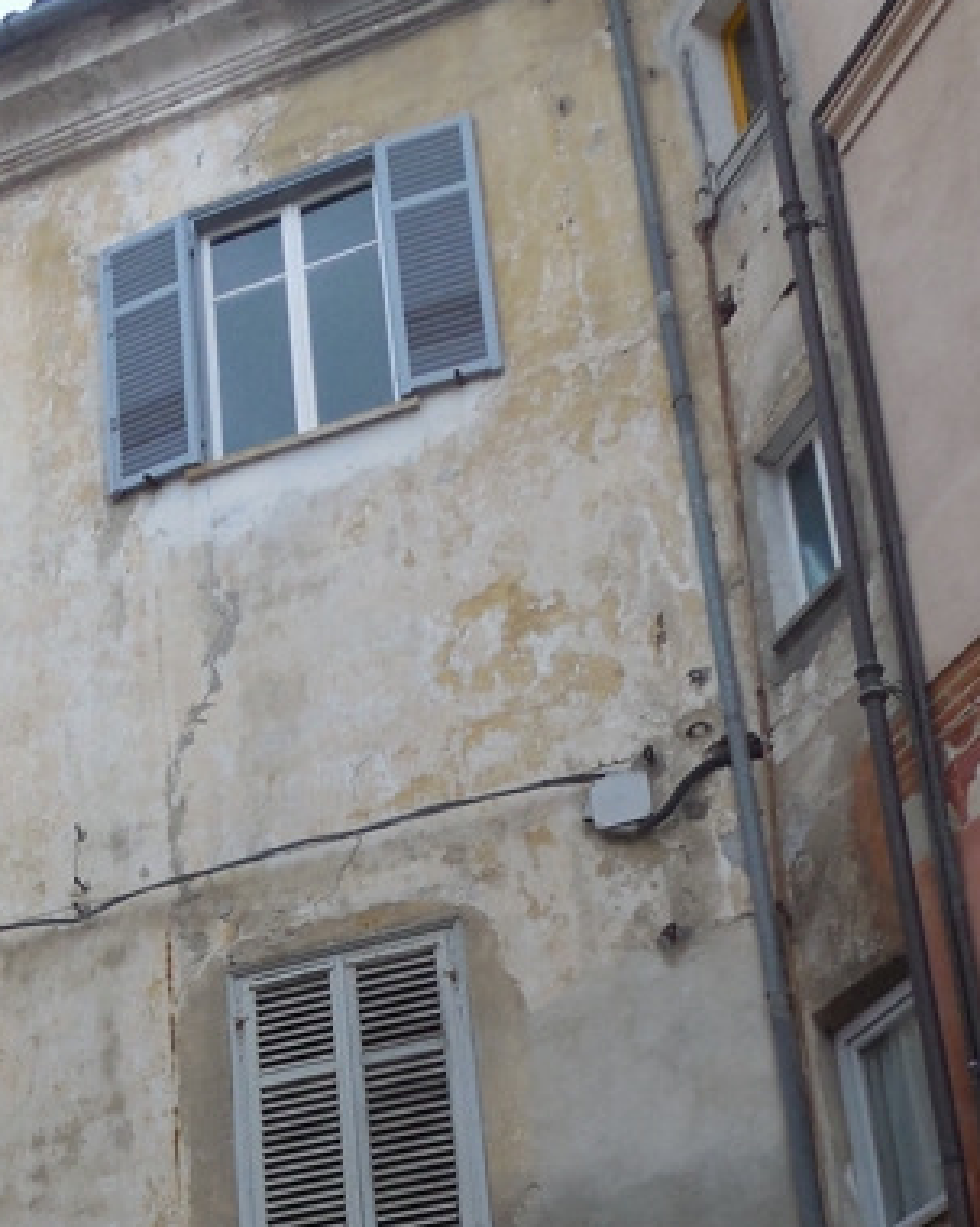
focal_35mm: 66
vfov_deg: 27.0
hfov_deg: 21.9
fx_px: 2394
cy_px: 1246
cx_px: -97
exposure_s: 1/800
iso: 125
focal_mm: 4.5
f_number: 3.1
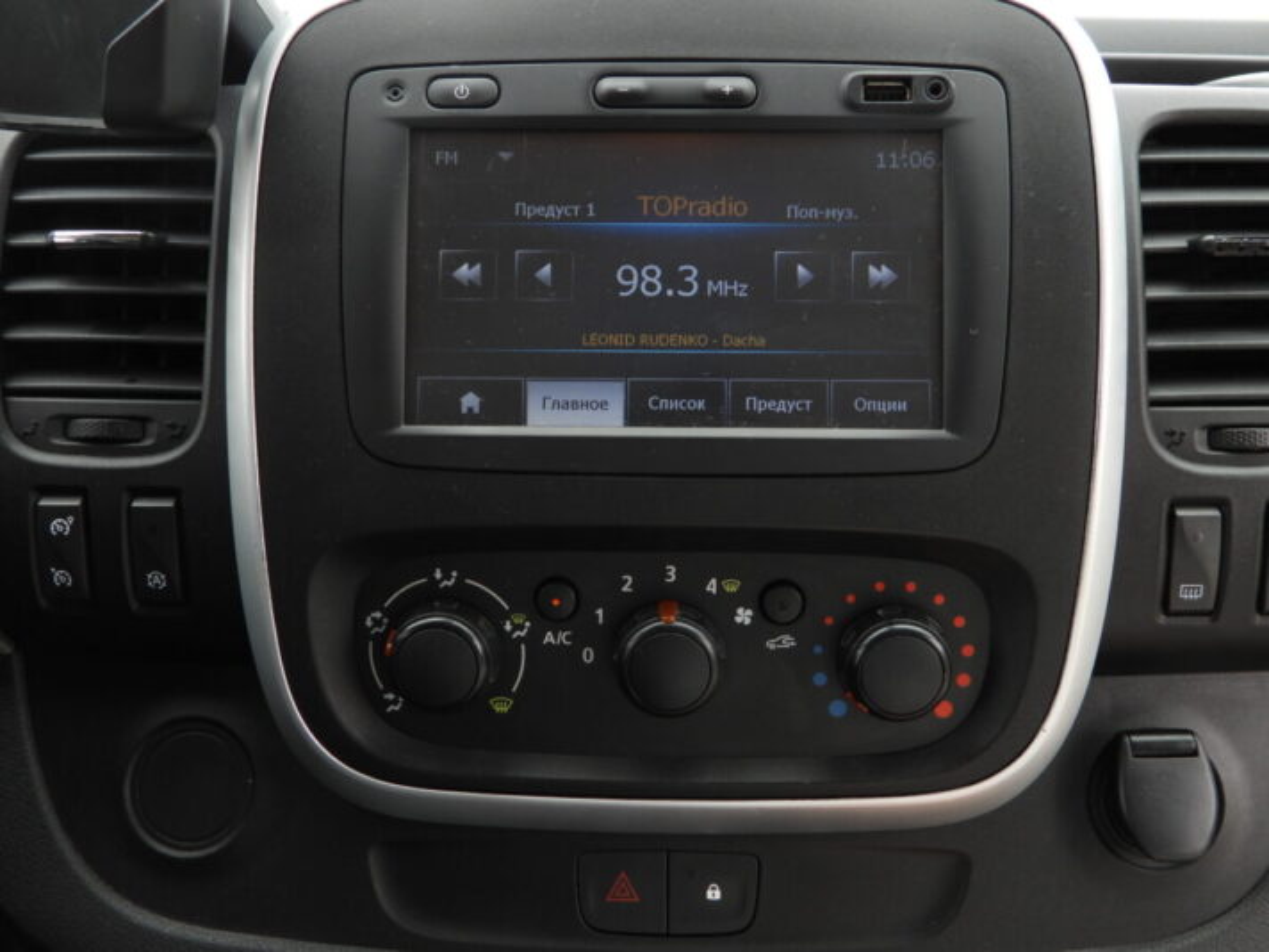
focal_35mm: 32
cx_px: 634
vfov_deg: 44.2
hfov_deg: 56.8
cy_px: 476
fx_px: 1173
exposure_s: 1/100
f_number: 3.2
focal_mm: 5.8
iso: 100
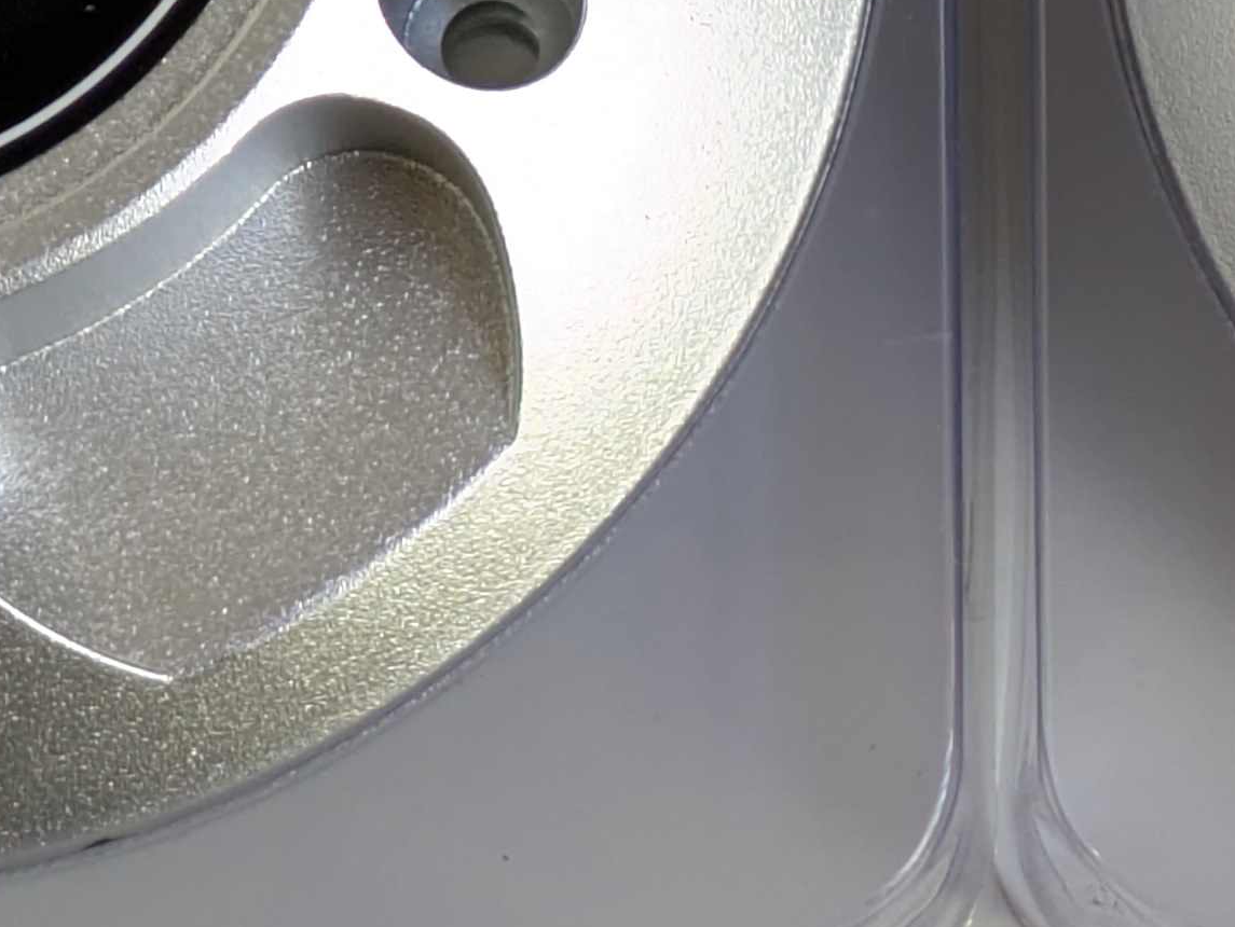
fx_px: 7353
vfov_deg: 7.2
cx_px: 1067
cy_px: -58
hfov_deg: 9.6
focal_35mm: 206
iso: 303
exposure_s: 1/100
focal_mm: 5.43
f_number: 1.89
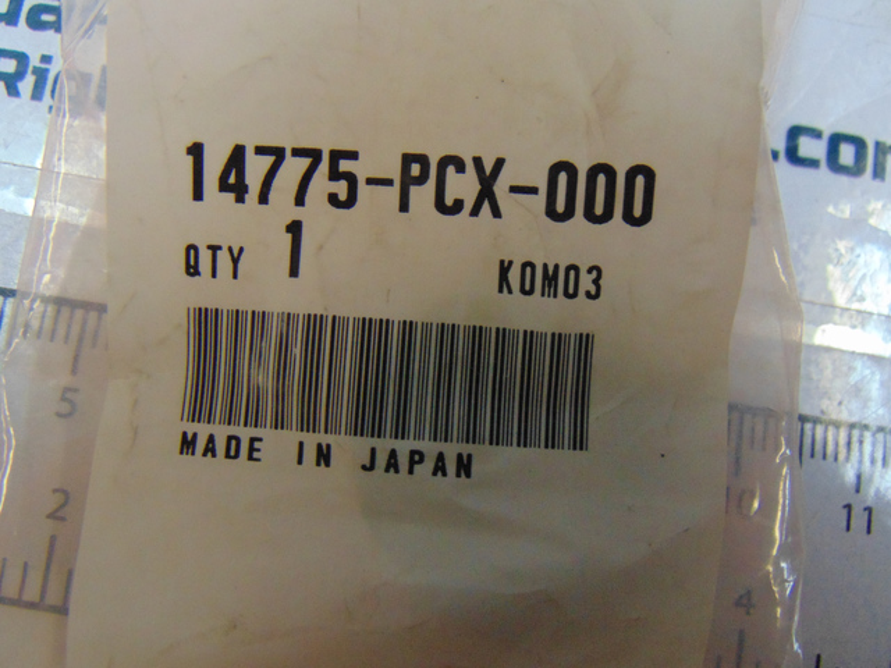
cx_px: 446
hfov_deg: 55.4
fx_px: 849
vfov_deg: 42.9
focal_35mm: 33
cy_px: 334
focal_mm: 5.8
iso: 400
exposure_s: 1/60
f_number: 3.2
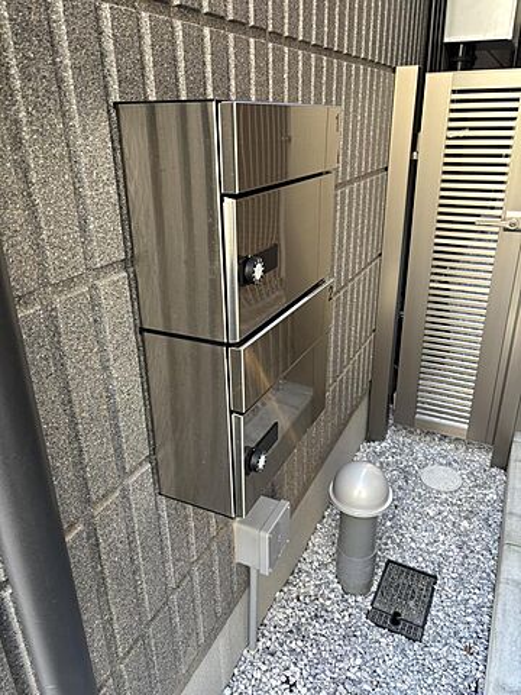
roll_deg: +0.3
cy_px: 348
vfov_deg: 67.3
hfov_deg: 53.1
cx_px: 260
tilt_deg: -21.5
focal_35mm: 26
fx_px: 522
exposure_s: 1/75
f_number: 1.6
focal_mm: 5.96
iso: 125
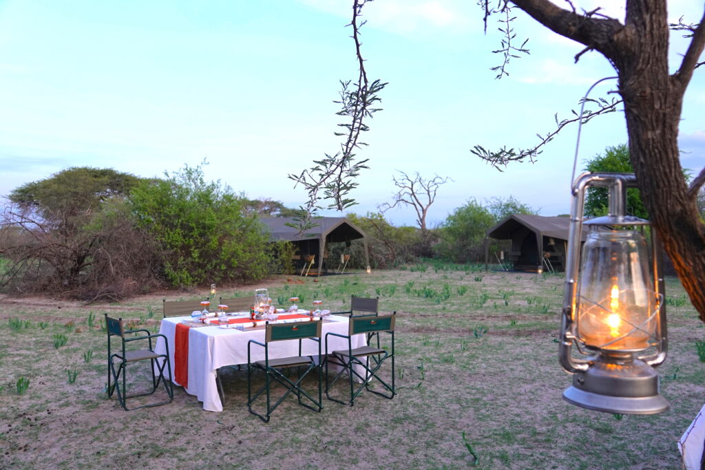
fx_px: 588
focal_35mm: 30
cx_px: 352
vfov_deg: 43.6
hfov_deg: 61.9
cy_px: 235
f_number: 2.8
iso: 100
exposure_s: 1/80
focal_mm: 11.03
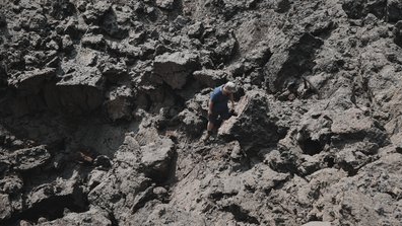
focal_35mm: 37
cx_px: 202
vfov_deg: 32.0
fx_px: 395
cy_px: 118
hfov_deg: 54.0
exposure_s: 1/1000
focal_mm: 35
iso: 100
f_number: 6.3
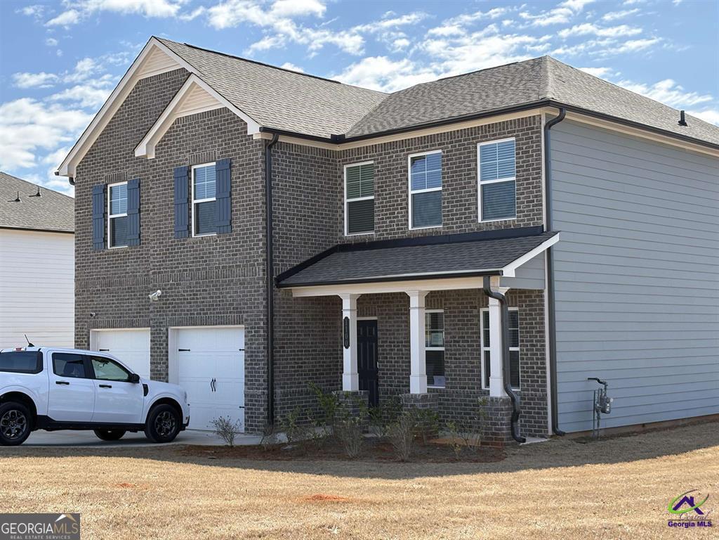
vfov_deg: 28.0
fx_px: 1080
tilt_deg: +4.9
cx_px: 360
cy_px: 270
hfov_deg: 36.8
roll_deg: +0.9
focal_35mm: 52
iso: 50
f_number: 1.6
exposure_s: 1/1848
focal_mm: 5.96
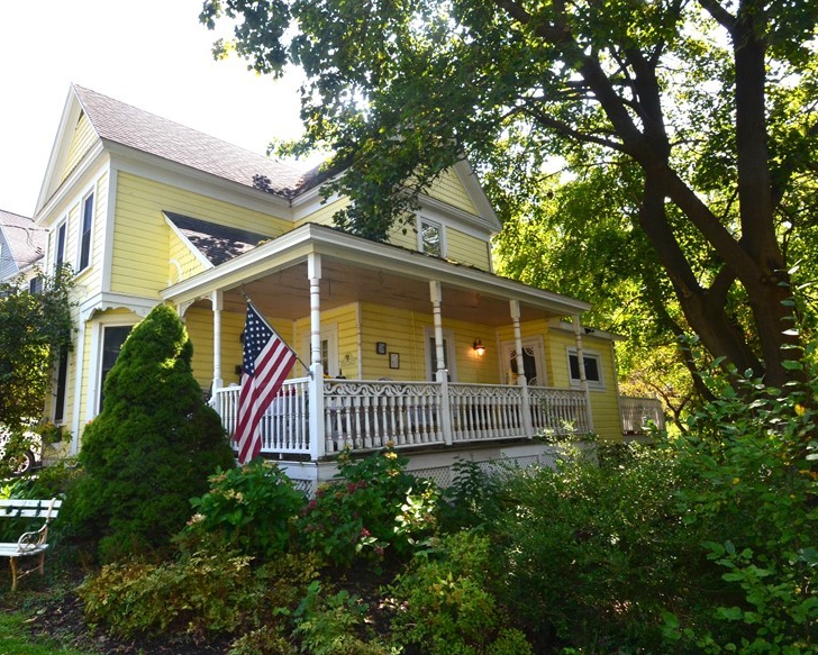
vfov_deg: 65.5
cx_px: 363
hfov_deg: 77.3
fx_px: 509
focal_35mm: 21
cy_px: 311
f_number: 9
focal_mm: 10
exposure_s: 1/160
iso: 400
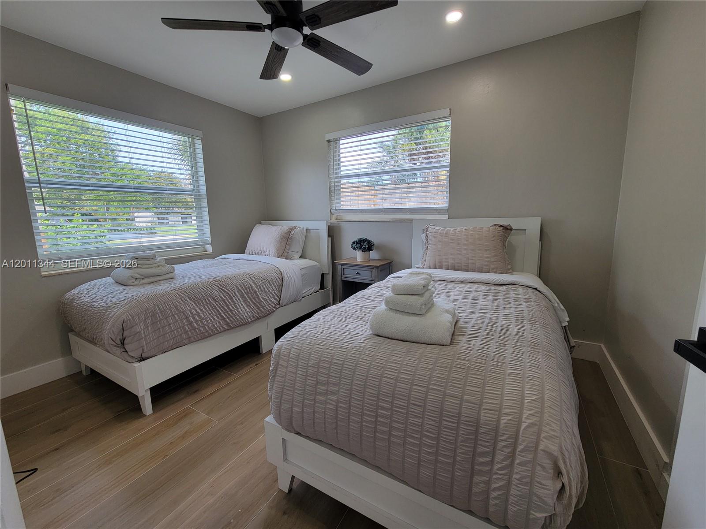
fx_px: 265
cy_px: 264
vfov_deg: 89.9
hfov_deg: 106.2
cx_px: 353
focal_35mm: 13
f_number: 2.2
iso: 100
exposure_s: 1/120
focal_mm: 2.2
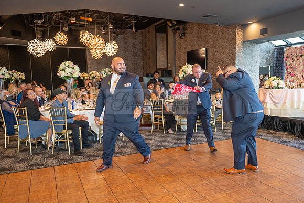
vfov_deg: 43.9
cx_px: 188
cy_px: 112
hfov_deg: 61.6
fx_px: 251
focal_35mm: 30
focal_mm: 24
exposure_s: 1/200
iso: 800
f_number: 2.8
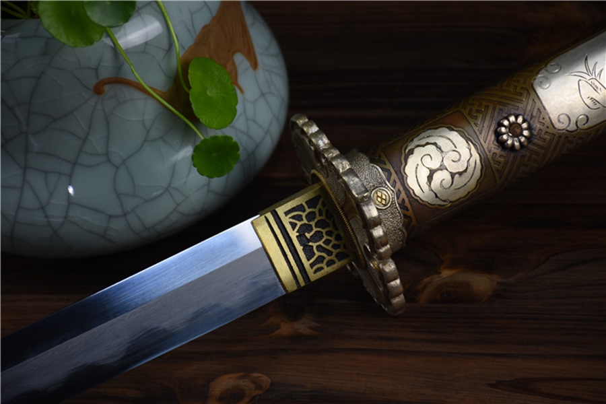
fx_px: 3535
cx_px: 303
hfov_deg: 9.8
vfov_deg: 6.5
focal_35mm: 210
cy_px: 202
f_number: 5.6
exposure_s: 1/25
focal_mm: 140
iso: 100
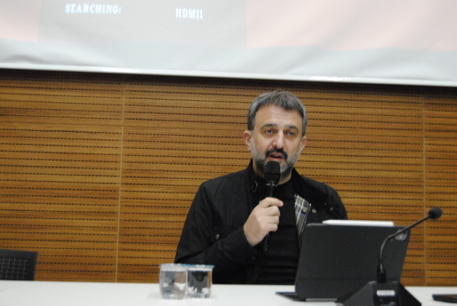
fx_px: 648
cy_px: 153
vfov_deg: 26.5
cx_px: 228
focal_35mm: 51
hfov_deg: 38.8
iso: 1600
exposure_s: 1/20
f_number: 4.5
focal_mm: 34
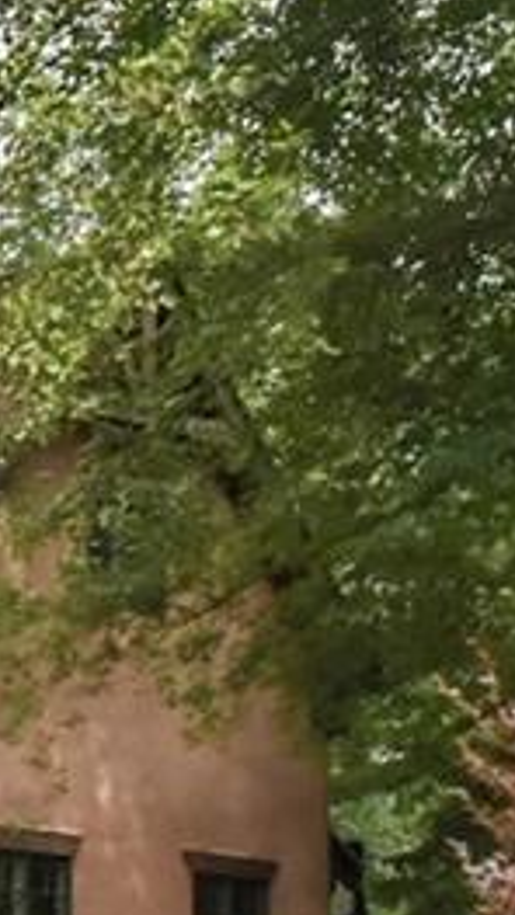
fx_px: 3470
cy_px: 872
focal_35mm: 143
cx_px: -842
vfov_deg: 14.8
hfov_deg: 7.7
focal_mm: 35
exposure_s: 1/400
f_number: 20
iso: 4000
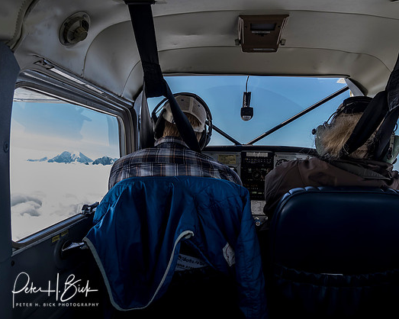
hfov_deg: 66.0
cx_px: 211
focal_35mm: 26
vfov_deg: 54.9
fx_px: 307
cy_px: 165
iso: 400
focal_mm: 12
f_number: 7.1
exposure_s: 1/250
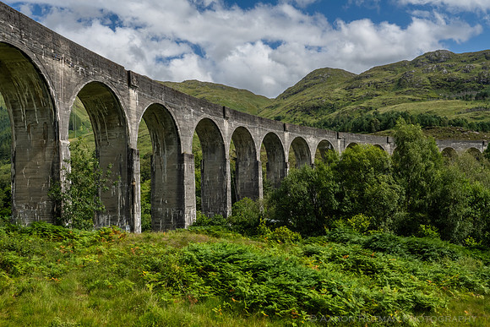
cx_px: 245
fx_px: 476
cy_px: 164
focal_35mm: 35
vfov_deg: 37.9
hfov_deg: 54.4
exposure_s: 1/250
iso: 500
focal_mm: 35
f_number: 22
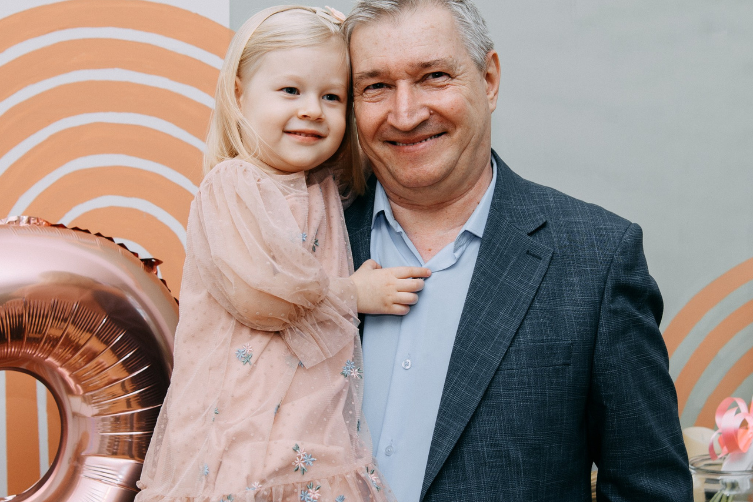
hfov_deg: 28.0
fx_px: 1506
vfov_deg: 18.9
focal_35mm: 72
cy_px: 212
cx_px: 421
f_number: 3.5
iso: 160
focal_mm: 36
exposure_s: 1/200
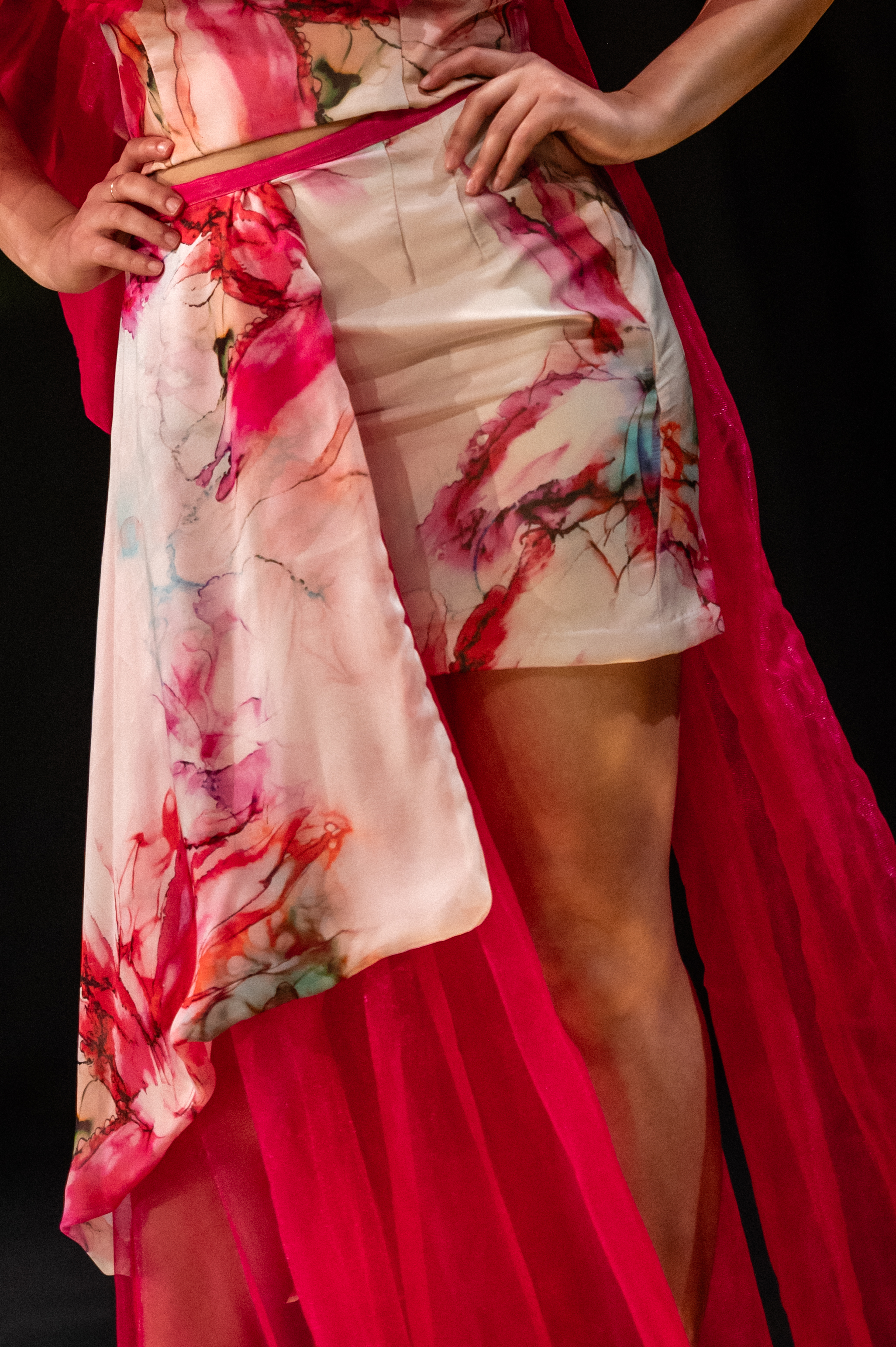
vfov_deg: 6.8
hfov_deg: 4.5
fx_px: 11364
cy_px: 116
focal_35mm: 304
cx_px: 260
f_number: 2.8
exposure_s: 1/640
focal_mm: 155
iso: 1600
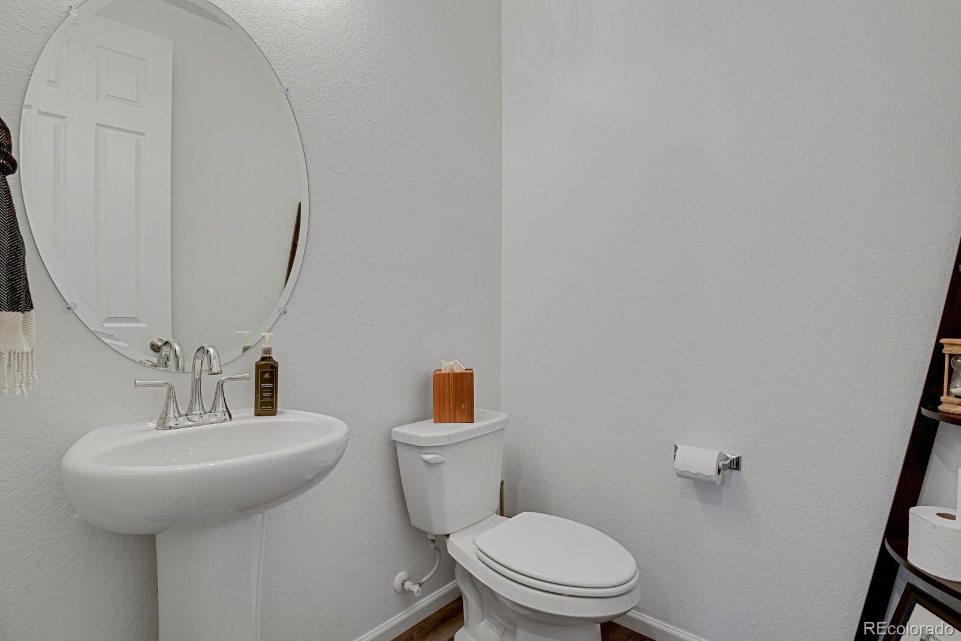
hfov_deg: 93.3
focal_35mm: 17
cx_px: 480
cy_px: 320
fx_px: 454
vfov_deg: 70.4
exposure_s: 2
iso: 250
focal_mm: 17
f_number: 8
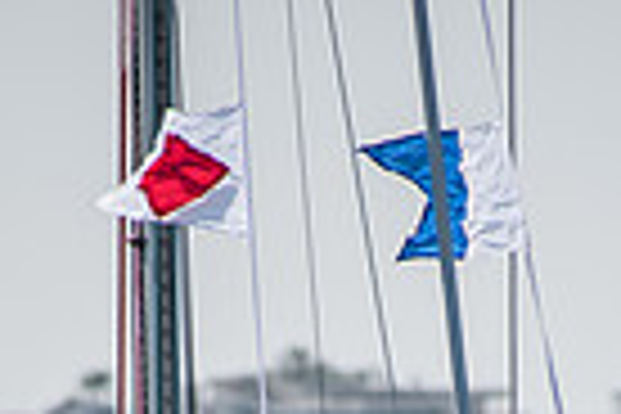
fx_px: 20319
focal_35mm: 1178
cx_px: 387
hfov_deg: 1.8
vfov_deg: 1.2
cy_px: 900
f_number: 6
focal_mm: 240
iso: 100
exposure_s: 1/400
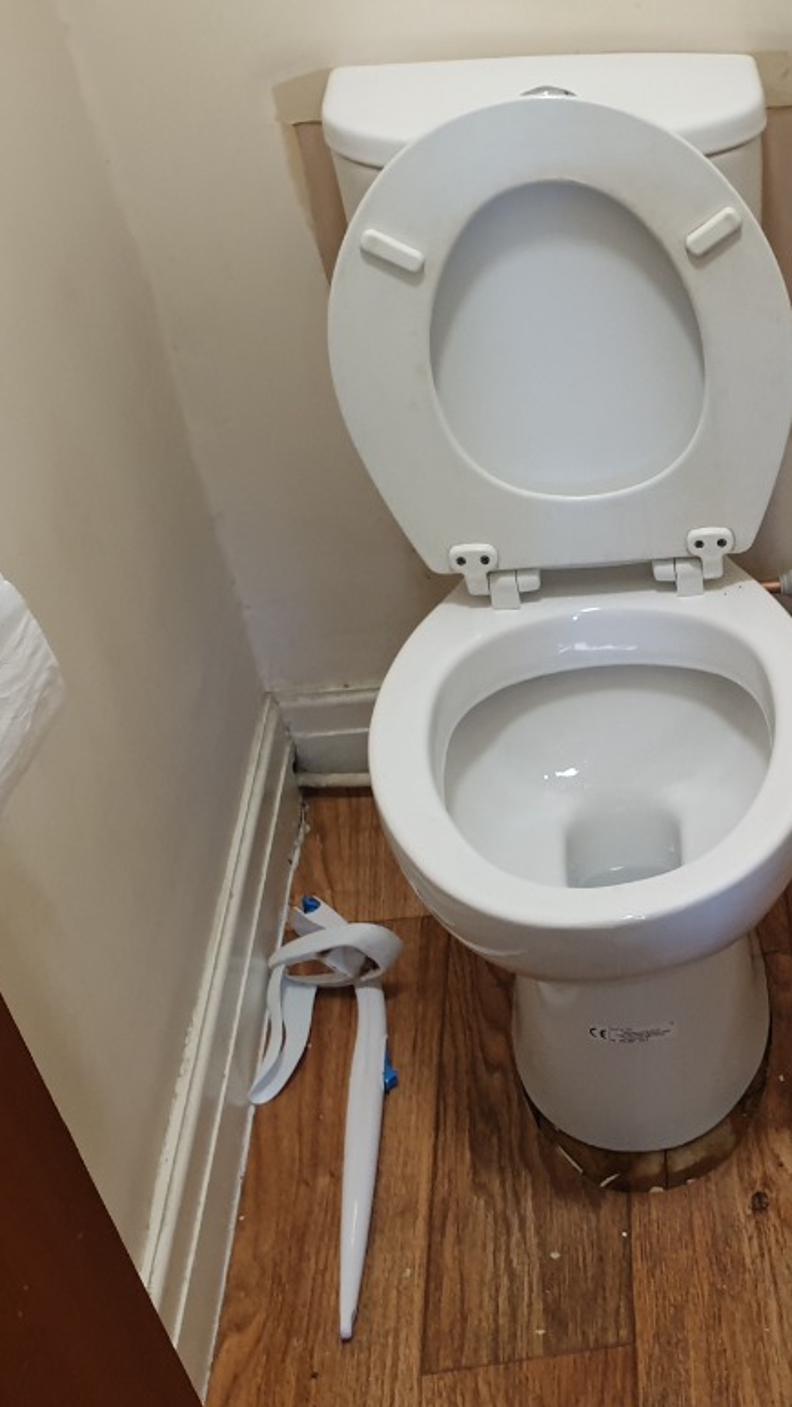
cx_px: 950
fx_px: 1642
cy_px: 732
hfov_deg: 24.6
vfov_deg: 46.4
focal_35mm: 44
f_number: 2.4
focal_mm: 4.3
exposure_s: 1/50
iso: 200
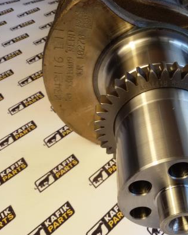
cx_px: 147
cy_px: 118
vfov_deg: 44.8
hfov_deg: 35.5
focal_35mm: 41
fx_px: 285
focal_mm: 2.93
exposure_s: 1/33
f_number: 2.4
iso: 40
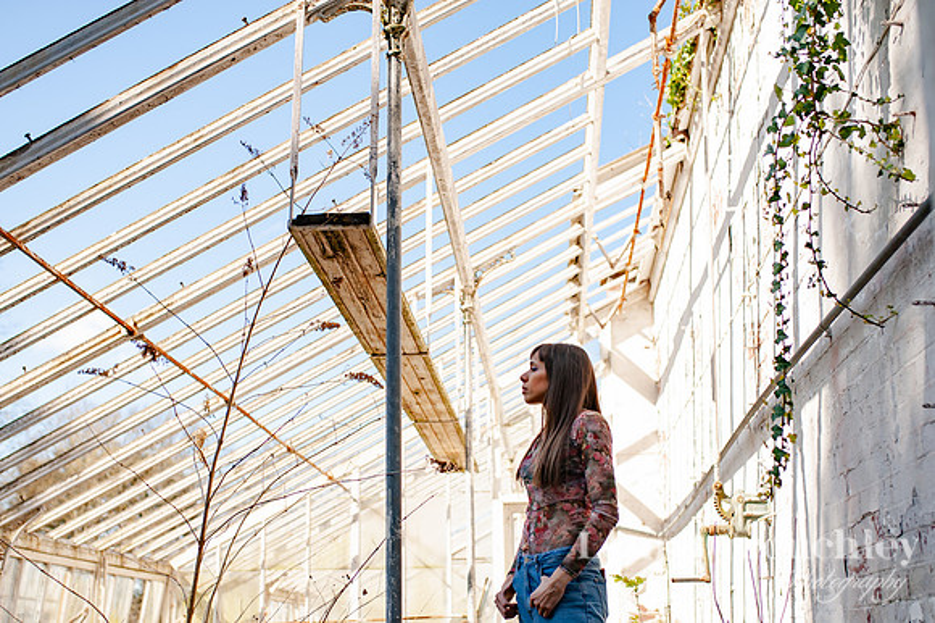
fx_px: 1103
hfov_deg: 45.9
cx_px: 468
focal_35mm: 43
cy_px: 378
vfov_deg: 31.4
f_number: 2.5
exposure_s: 1/2500
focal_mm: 35
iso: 320
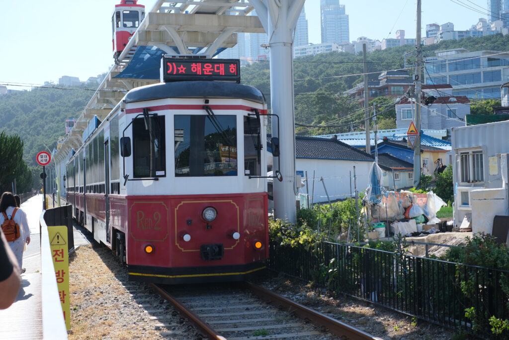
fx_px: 749
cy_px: 170
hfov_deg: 37.5
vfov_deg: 25.5
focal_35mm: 53
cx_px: 254
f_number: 5
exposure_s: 1/750
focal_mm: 35
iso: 320
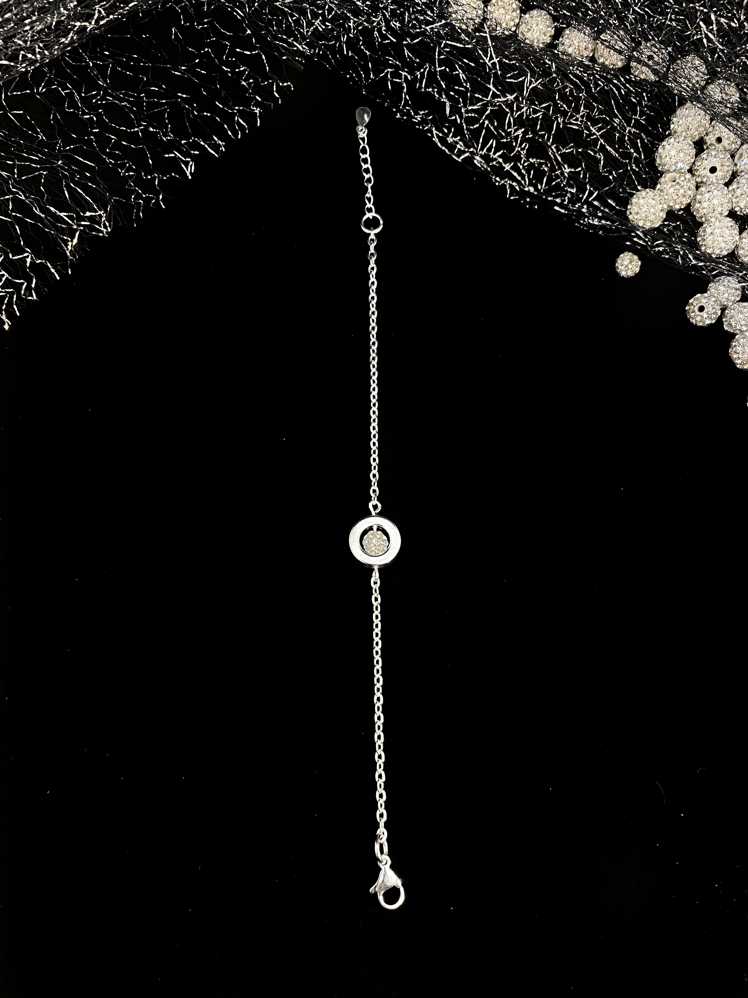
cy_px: 499
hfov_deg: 53.1
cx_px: 374
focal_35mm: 26
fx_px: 749
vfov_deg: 67.3
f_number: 1.8
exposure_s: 1/50
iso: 160
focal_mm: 4.25
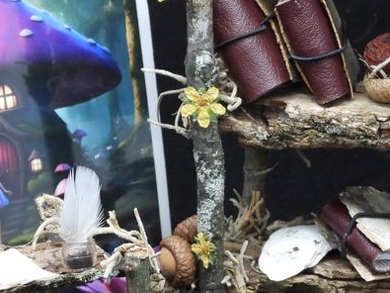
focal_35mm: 152
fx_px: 1712
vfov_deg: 9.8
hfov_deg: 13.0
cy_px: 156
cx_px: 122
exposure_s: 1/25
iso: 400
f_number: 3.2
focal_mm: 9
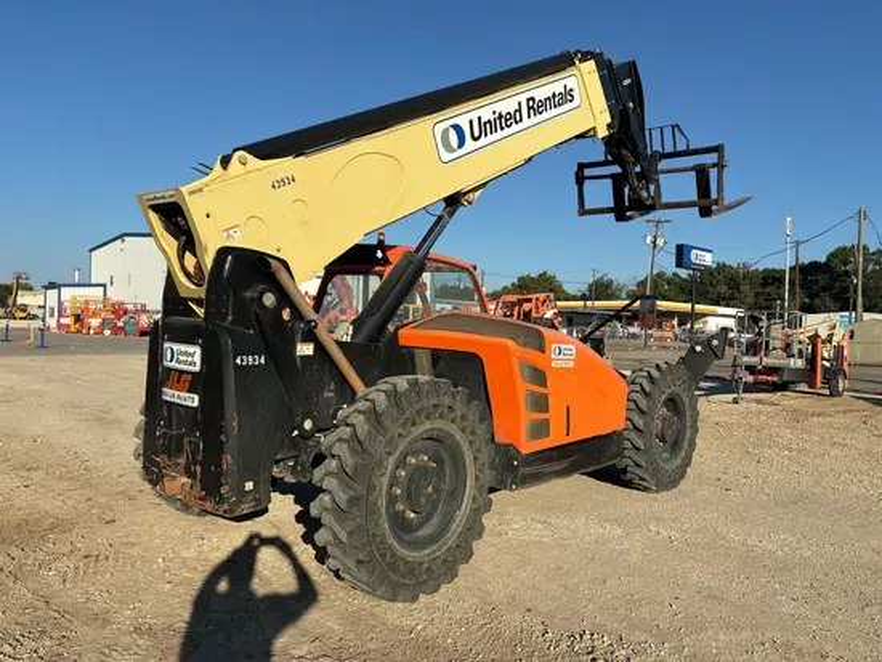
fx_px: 663
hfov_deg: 67.3
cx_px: 441
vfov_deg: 53.1
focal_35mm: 26
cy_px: 331
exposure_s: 1/4255
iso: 50
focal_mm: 5.96
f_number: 1.6
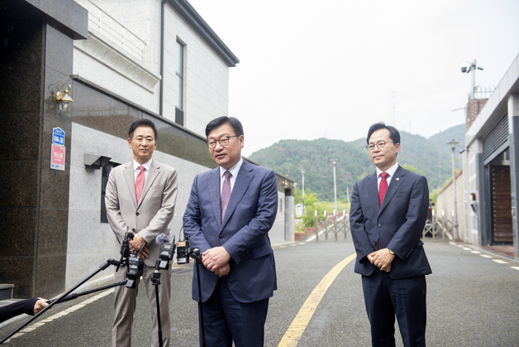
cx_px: 260
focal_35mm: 42
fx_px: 606
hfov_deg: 46.4
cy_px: 174
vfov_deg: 31.9
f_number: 4
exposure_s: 1/320
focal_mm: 42
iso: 250
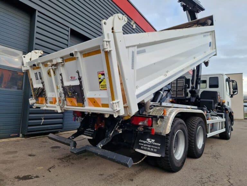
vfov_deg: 58.9
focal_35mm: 23
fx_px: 164
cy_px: 93
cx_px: 124
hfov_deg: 73.9
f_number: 1.8
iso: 50
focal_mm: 5.4
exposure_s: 1/180
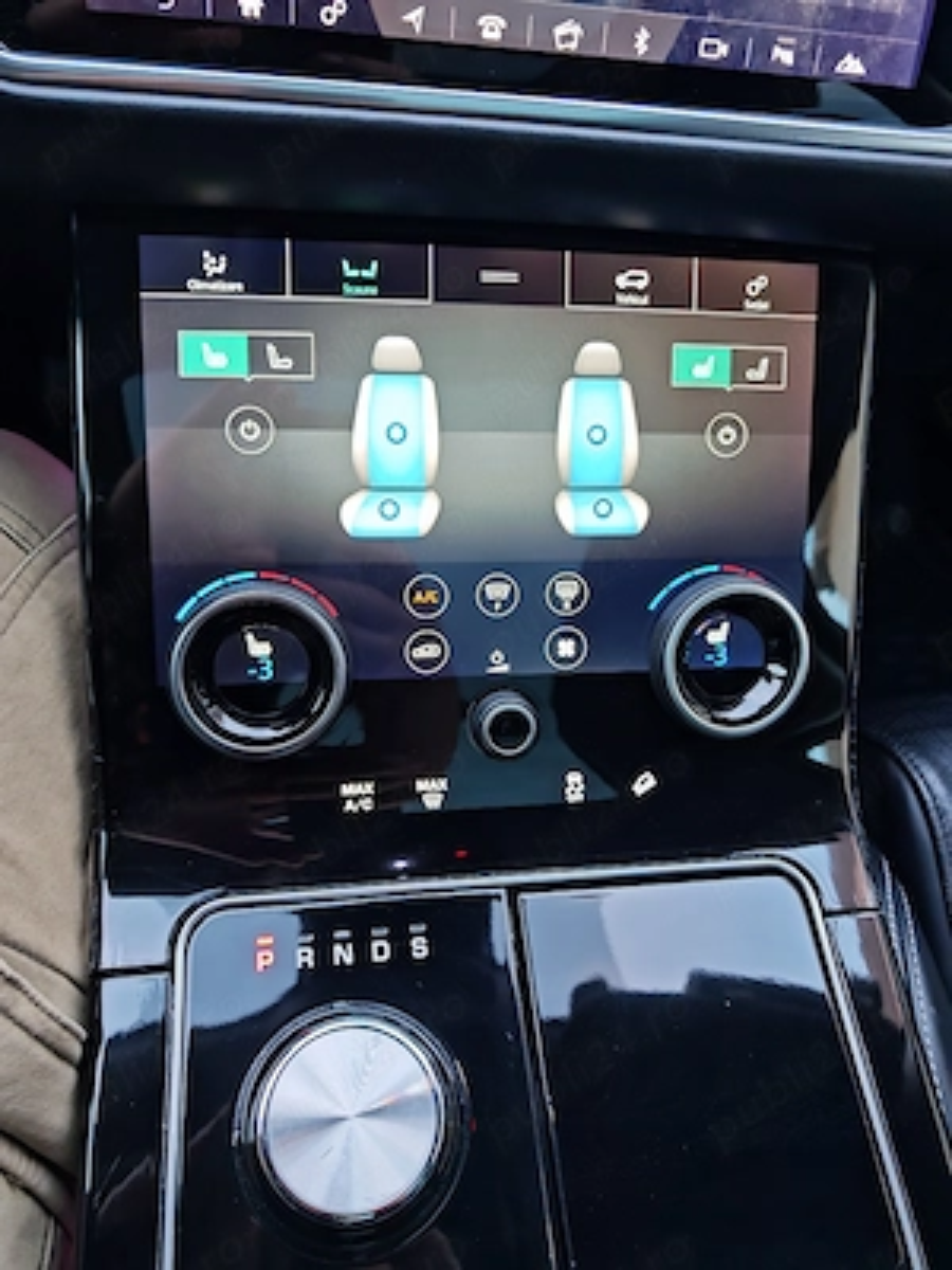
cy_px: 635
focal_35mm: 24
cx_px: 476
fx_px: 880
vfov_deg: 71.6
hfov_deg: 56.8
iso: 200
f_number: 2
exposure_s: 1/50
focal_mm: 6.83
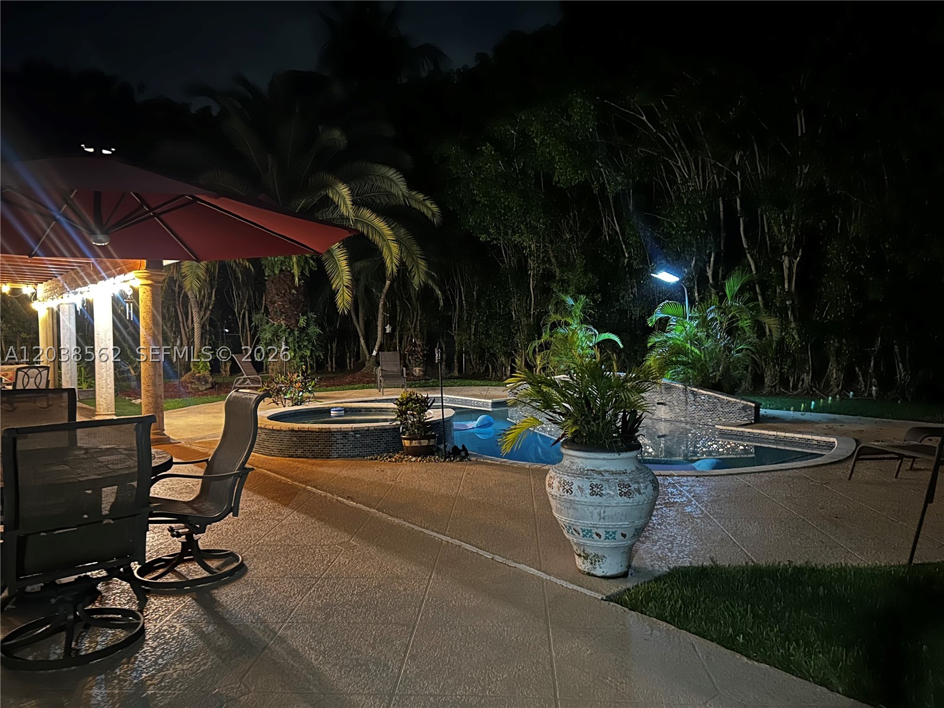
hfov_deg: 67.3
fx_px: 709
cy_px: 354
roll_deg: +0.2
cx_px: 472
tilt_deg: -2.2
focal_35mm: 26
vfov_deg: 53.1
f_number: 1.5
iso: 640
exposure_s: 1/9
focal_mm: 5.7
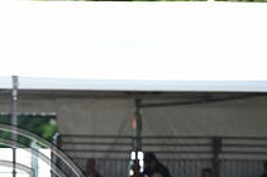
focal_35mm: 550
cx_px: -35
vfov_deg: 2.5
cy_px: 234
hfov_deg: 3.7
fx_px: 4073
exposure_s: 1/1250
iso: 360
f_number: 4.5
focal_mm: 200
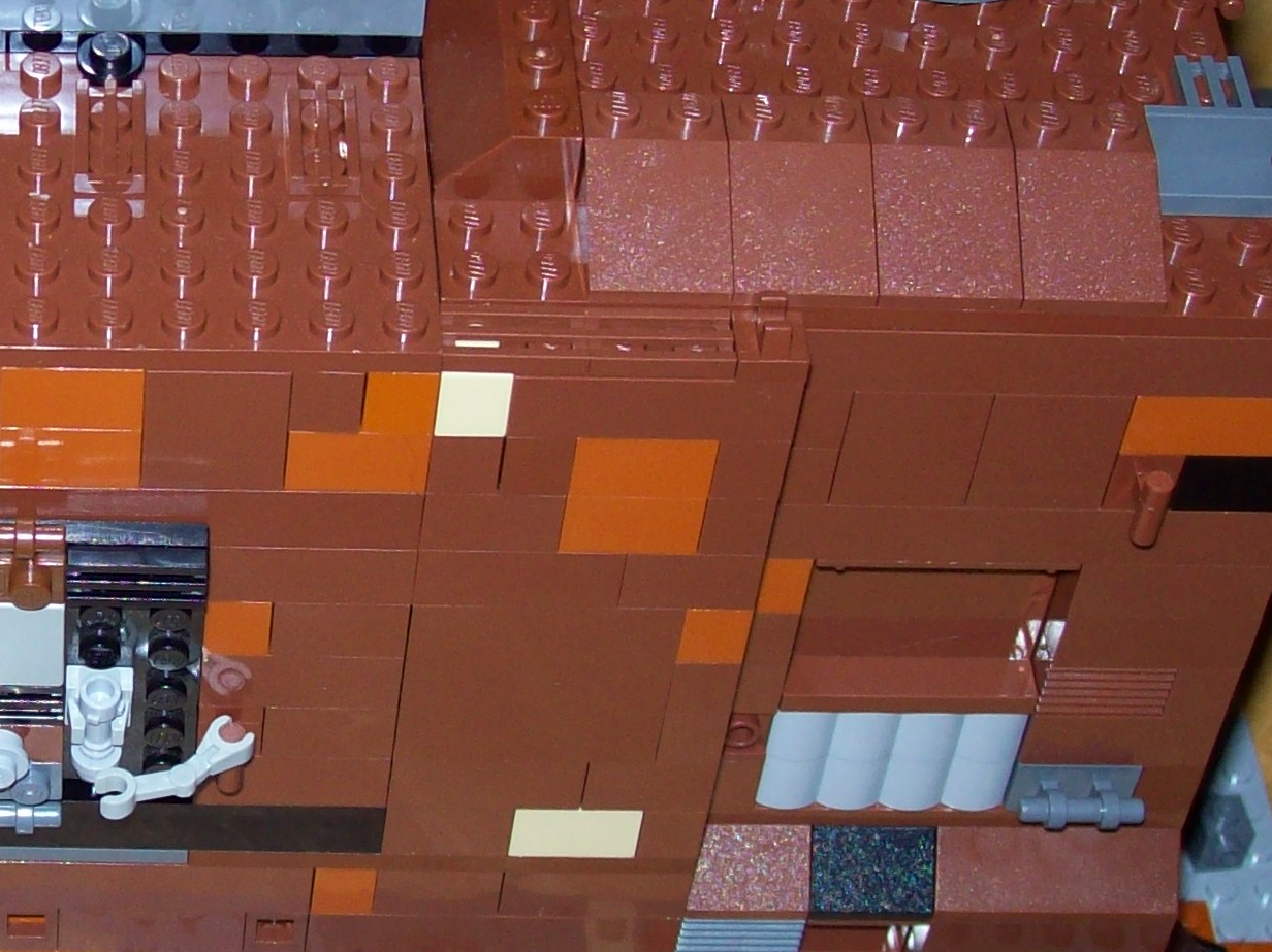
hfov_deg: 18.3
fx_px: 3820
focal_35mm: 104
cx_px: -45
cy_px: 475
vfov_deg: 14.2
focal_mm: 7.6
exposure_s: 1/73.6
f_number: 3
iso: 80
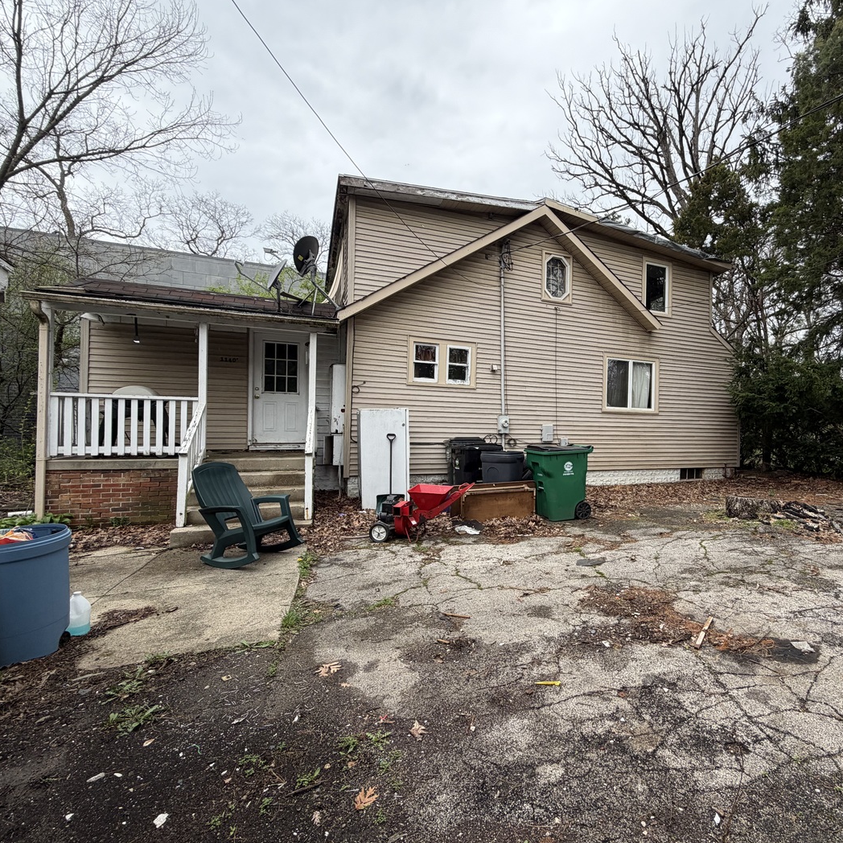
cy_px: 429
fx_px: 468
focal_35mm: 17
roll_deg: -1.0
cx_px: 524
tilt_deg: +0.5
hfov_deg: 82.5
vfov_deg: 84.0
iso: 50
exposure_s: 1/502
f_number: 2.2
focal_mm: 2.22
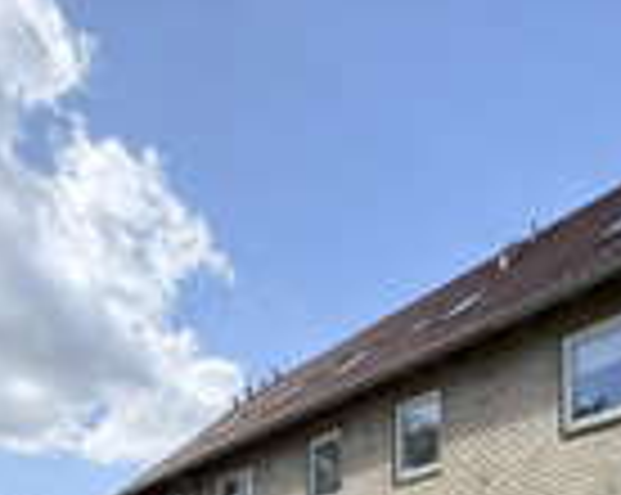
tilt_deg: +4.1
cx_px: 497
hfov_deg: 46.5
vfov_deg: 31.9
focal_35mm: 37
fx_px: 679
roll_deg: -0.7
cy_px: 621
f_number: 2.2
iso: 64
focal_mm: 2.22
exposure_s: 1/1795
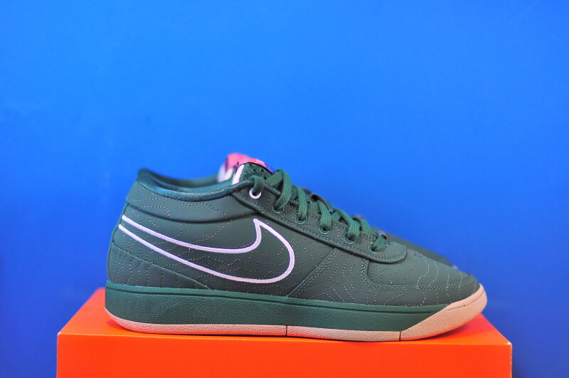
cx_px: 284
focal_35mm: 75
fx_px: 1184
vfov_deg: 18.1
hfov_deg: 27.0
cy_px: 189
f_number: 2
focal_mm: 50
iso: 250
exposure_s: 1/320
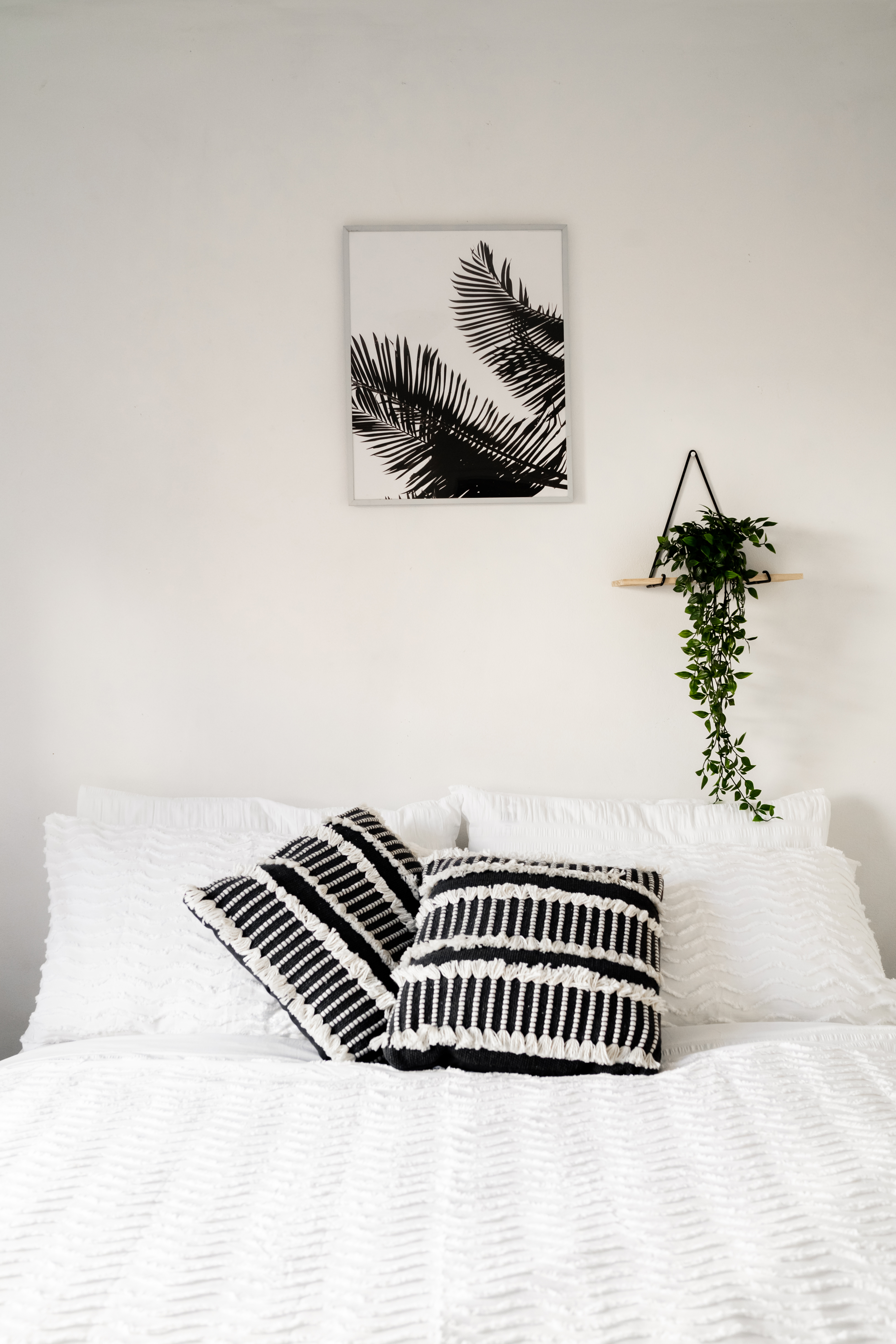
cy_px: 672
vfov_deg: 54.4
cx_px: 448
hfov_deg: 37.9
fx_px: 1306
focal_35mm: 35
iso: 800
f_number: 5.6
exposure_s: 1/60
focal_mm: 35
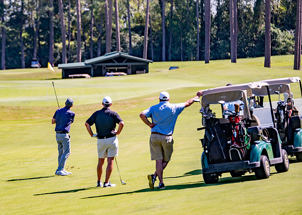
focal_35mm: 205
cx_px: 73
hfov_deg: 9.8
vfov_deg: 7.0
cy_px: 91
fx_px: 1754
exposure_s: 1/1600
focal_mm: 135
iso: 100
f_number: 2.8
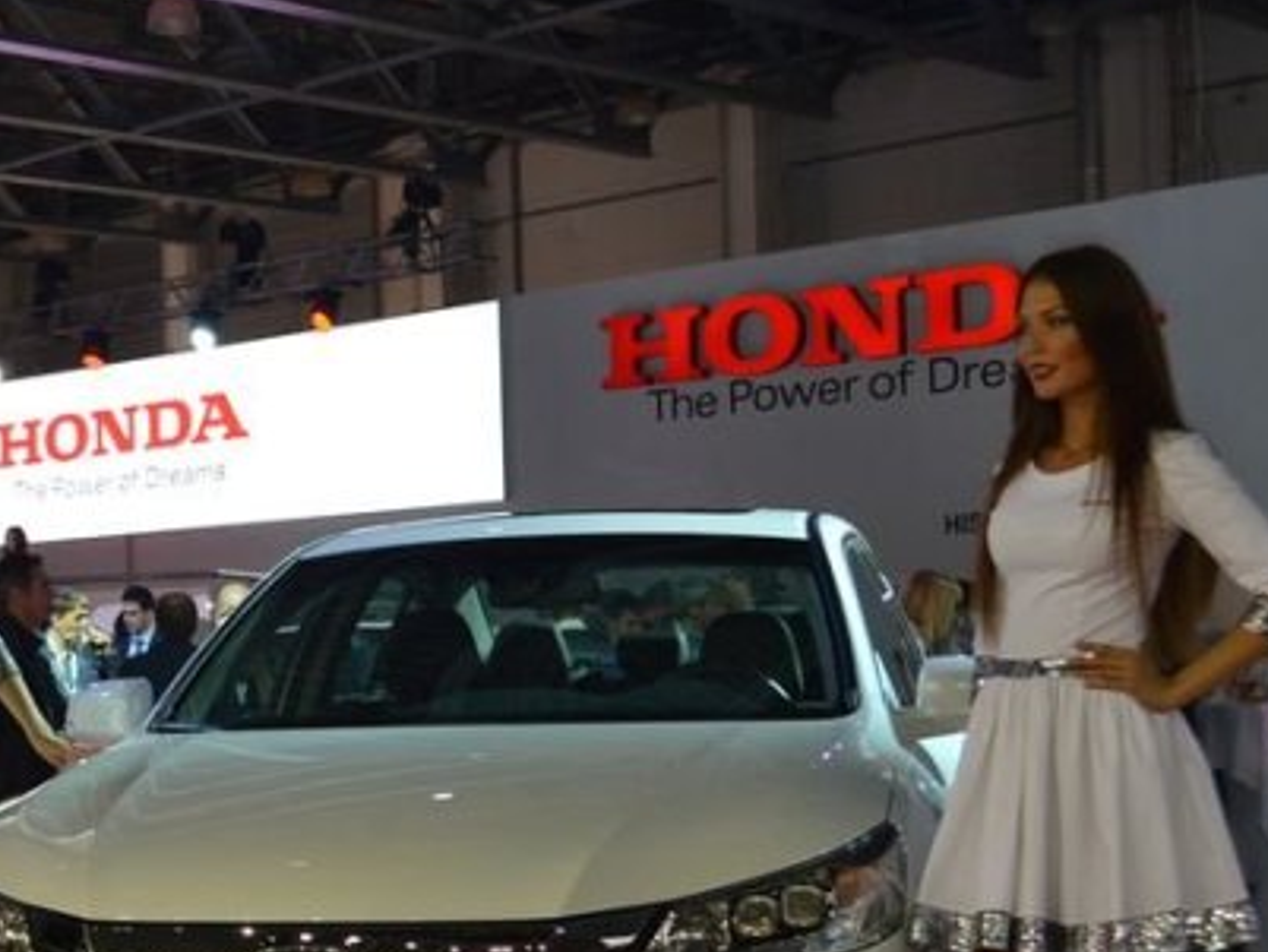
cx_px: 351
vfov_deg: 21.0
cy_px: 802
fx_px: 2528
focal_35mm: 69
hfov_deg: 27.8
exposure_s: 1/60
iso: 450
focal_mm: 24
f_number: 4
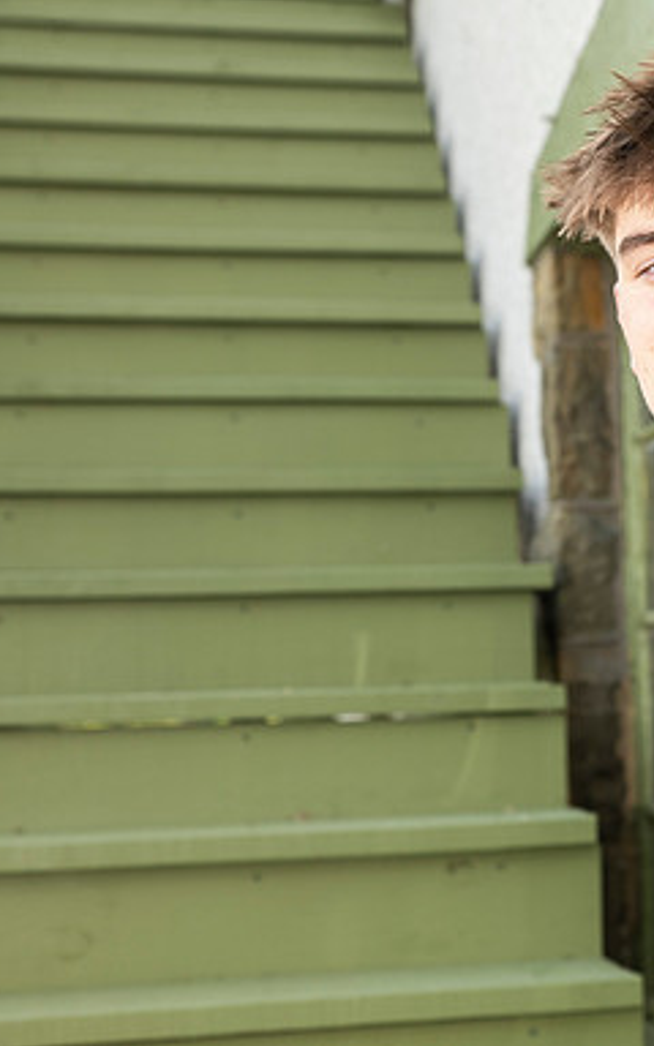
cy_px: 524
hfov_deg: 15.9
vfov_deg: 25.8
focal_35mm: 80
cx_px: 703
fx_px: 2281
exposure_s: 1/160
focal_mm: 52
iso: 320
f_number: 5.6
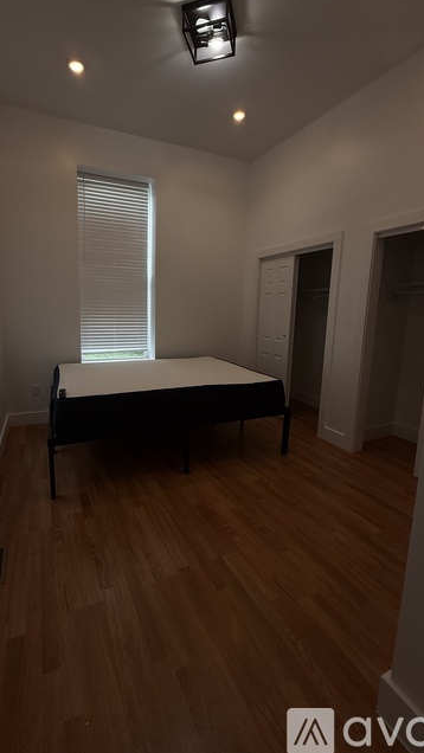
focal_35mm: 16
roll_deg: -1.1
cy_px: 361
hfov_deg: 66.8
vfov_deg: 99.3
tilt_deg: -6.9
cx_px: 182
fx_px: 320
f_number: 2.2
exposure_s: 1/120
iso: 50
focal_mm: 2.22
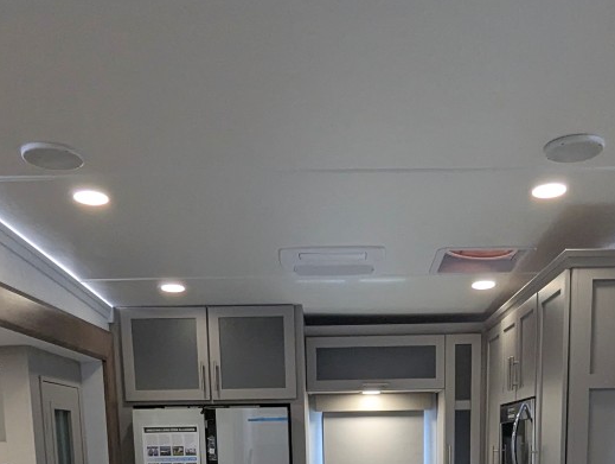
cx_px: 350
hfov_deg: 43.7
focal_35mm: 43
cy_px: 580
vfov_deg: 28.5
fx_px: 765
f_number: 2.2
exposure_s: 1/139
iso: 267
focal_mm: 2.35
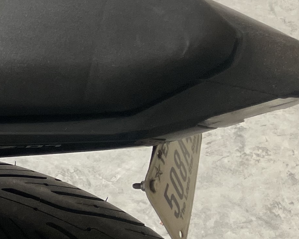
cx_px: -335
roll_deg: +4.0
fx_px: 982
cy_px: 34
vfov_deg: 13.8
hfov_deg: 14.0
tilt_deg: -36.1
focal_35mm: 111
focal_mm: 4.2
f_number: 1.6
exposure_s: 1/121
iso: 100
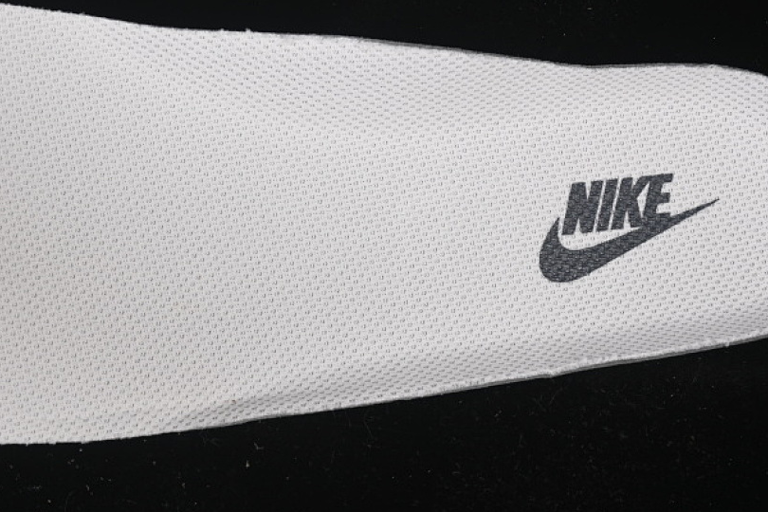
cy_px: 234
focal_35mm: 100
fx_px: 2133
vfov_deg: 13.7
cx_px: 280
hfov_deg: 20.4
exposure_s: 1/80
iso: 160
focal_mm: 50
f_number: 7.1
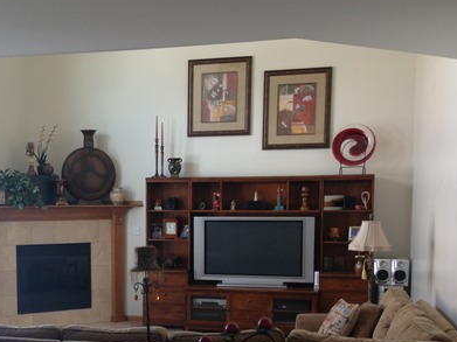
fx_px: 713
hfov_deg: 35.1
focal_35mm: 54
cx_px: 137
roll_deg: +0.3
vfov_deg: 26.6
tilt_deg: -5.9
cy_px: 264
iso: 50
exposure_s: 1/30
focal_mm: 4.12
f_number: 2.4
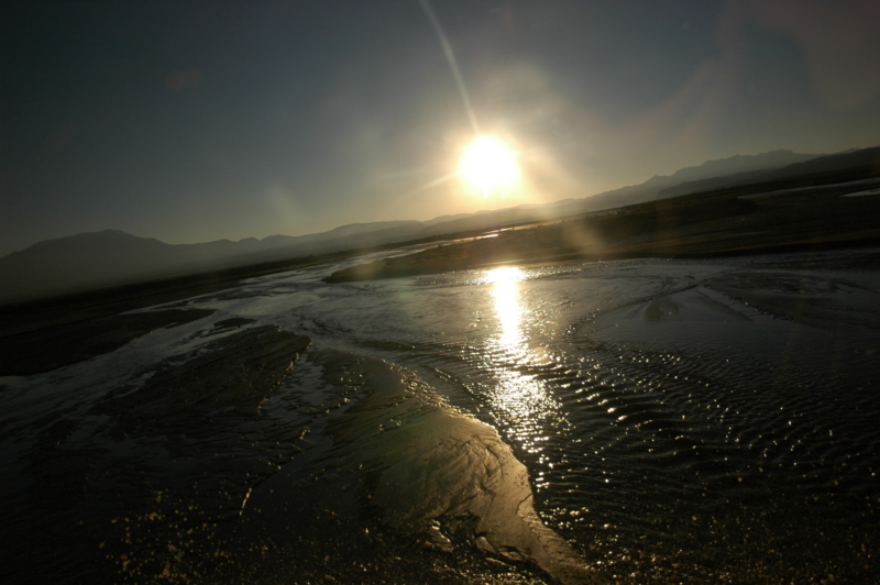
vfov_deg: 47.9
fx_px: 659
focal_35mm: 27
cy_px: 292
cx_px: 440
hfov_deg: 67.4
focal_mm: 18
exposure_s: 1/2500
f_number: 4.5
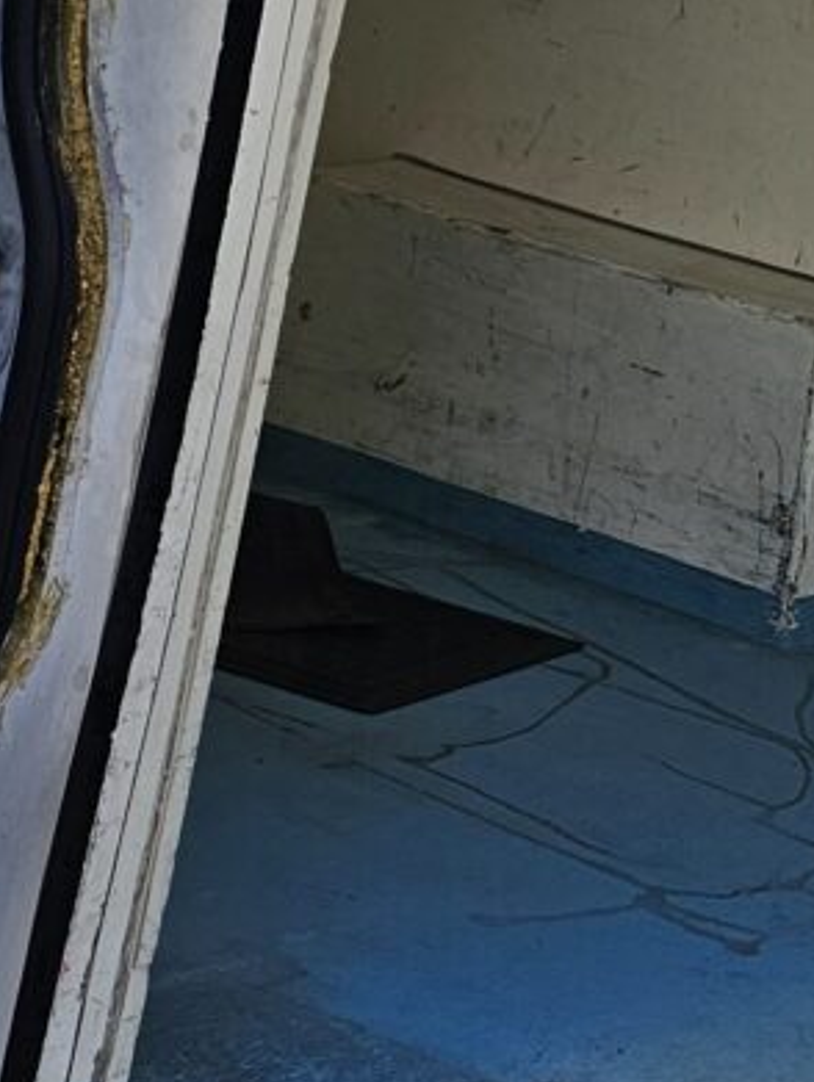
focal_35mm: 94
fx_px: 2942
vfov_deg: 20.5
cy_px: 174
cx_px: 1304
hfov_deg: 14.4
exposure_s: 1/359
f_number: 1.7
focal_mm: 6.3
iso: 32
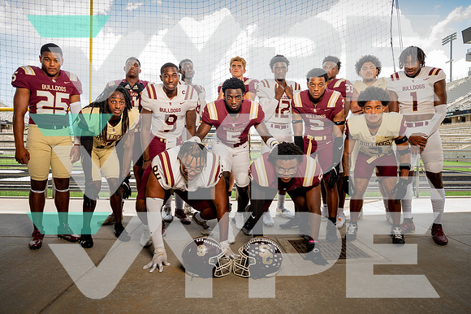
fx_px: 314
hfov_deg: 73.7
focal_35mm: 24
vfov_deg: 53.2
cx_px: 236
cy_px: 157
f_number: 6.3
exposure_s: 1/200
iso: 320
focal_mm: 24
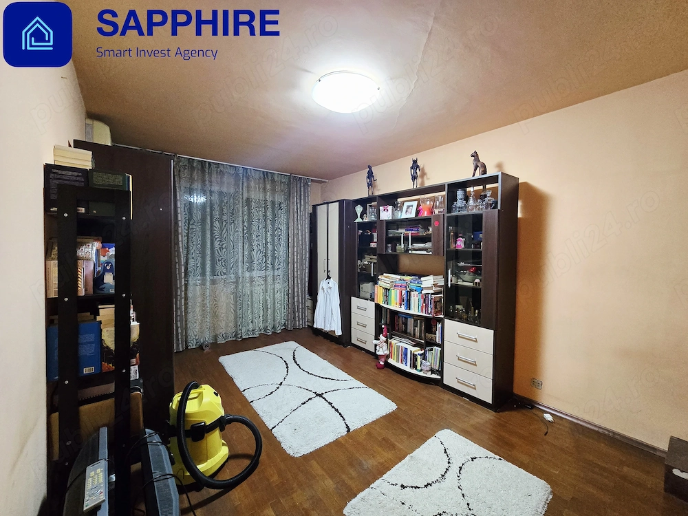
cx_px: 344
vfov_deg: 89.9
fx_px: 258
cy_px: 258
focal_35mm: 13
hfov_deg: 106.2
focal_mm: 2.2
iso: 1000
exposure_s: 1/50.3
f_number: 2.2
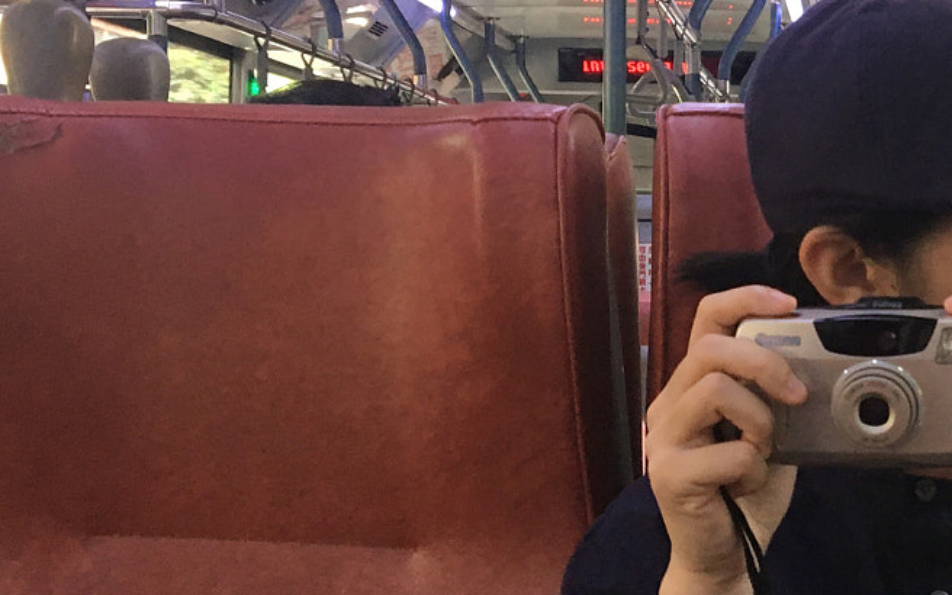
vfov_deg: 17.4
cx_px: 897
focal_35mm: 75
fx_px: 1946
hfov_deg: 26.4
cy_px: 338
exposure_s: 1/30
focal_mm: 4.15
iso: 40
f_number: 2.2
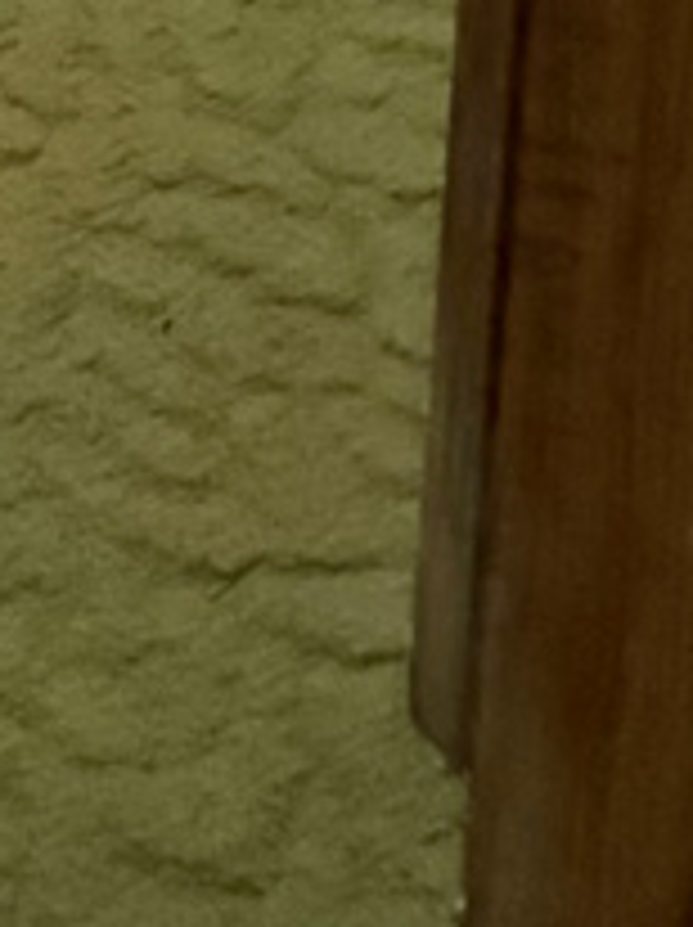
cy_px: -2516
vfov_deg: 8.0
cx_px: -1755
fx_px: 4788
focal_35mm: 179
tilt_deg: -14.7
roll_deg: +3.8
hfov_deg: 6.9
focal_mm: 6.76
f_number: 1.78
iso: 1000
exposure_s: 1/30
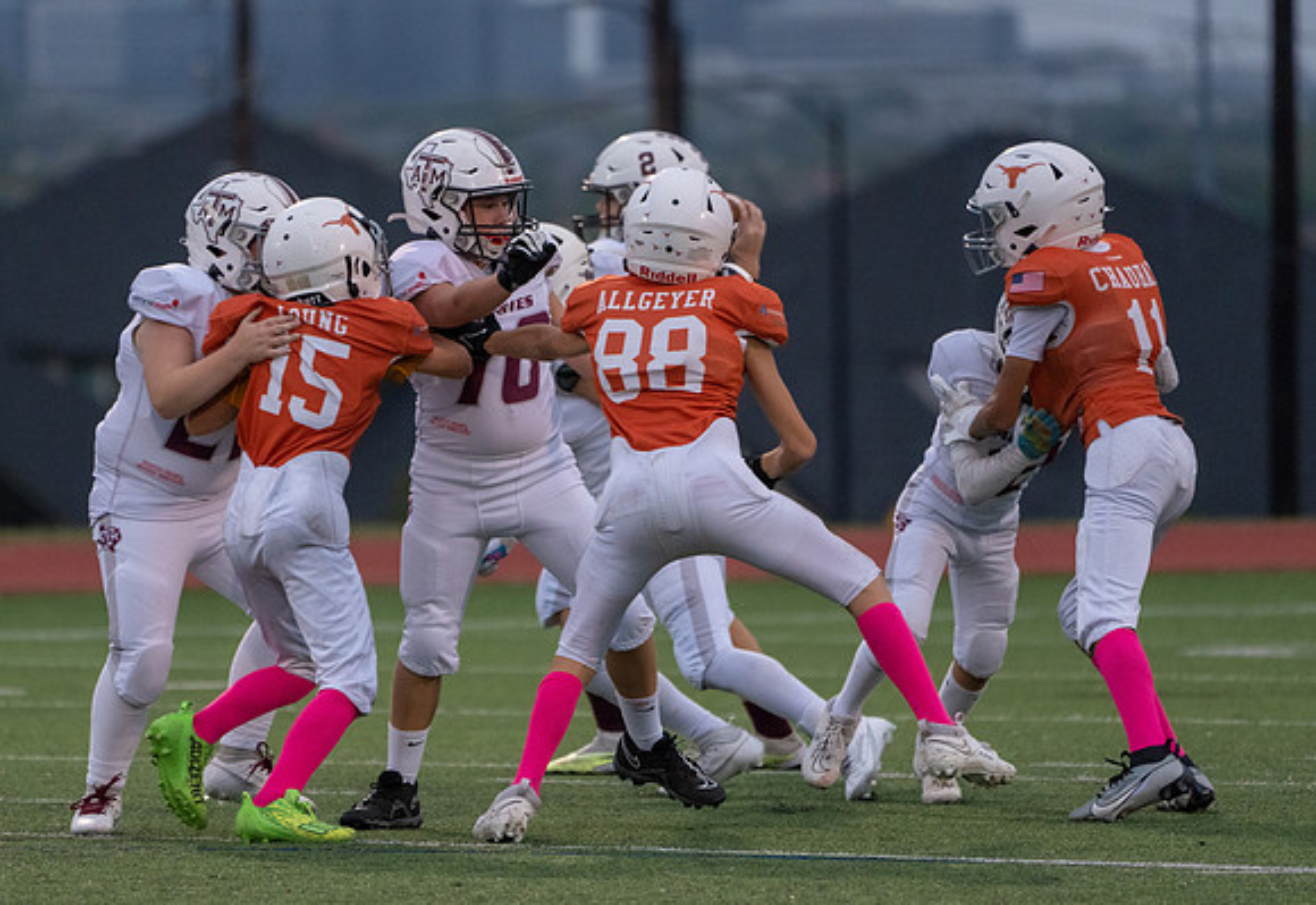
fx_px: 17881
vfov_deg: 2.9
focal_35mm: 484
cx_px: 532
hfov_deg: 4.2
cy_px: 443
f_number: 5.6
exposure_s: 1/1000
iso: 4000
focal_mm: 400
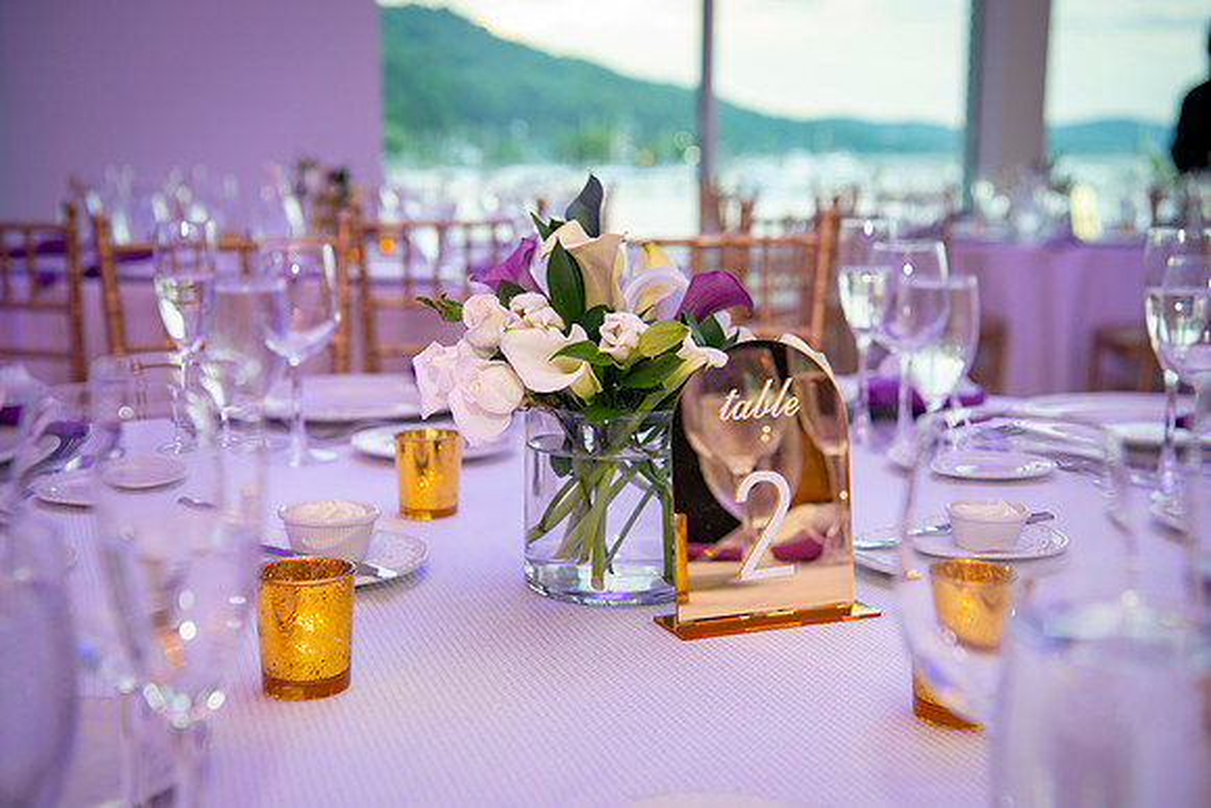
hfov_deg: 40.1
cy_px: 400
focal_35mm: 49
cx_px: 602
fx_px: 1658
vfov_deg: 27.4
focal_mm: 46
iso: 400
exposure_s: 1/60
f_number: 4
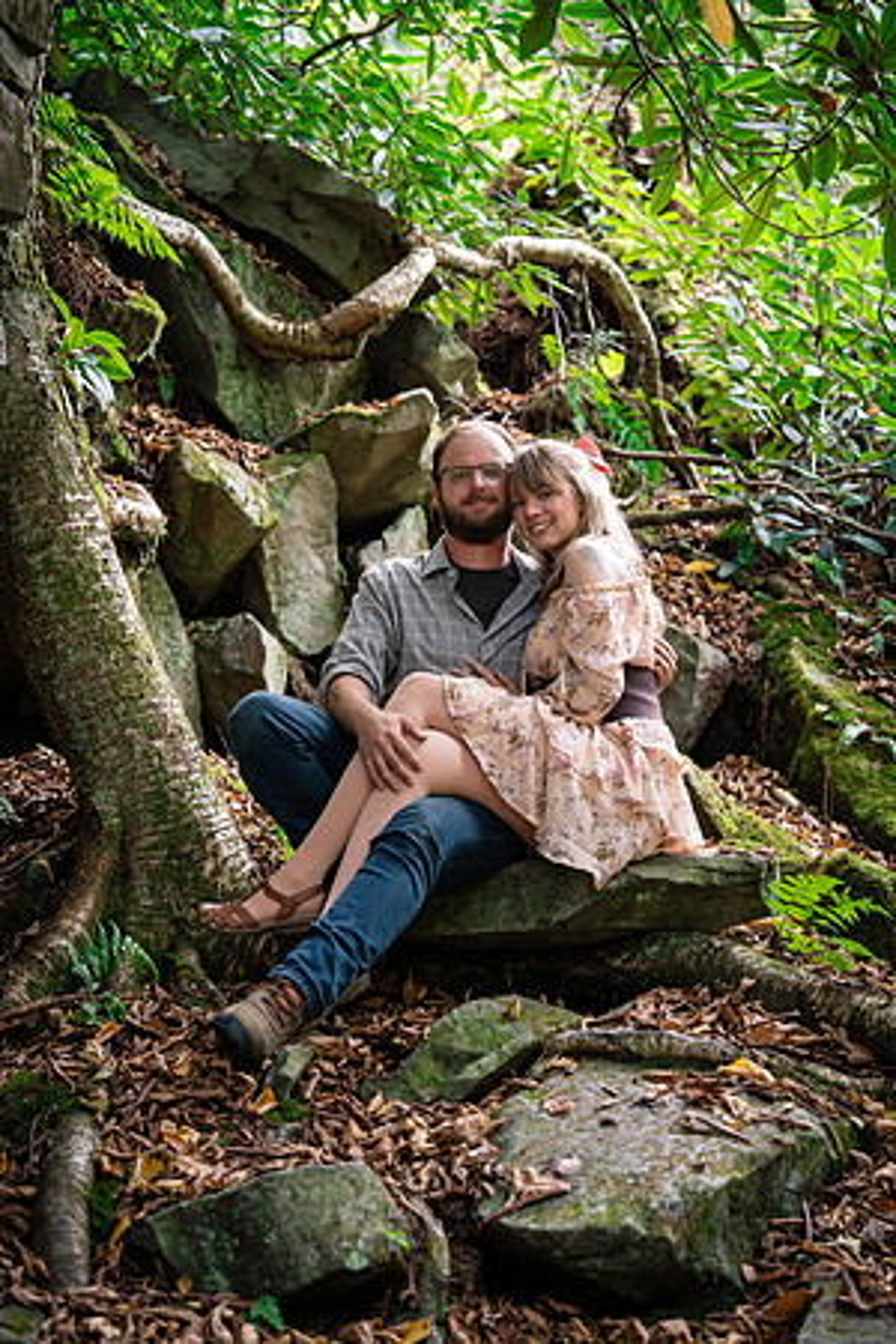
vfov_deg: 28.8
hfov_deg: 19.5
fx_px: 2613
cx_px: 448
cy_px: 672
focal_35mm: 70
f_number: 2.8
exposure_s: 1/125
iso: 2000
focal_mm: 70
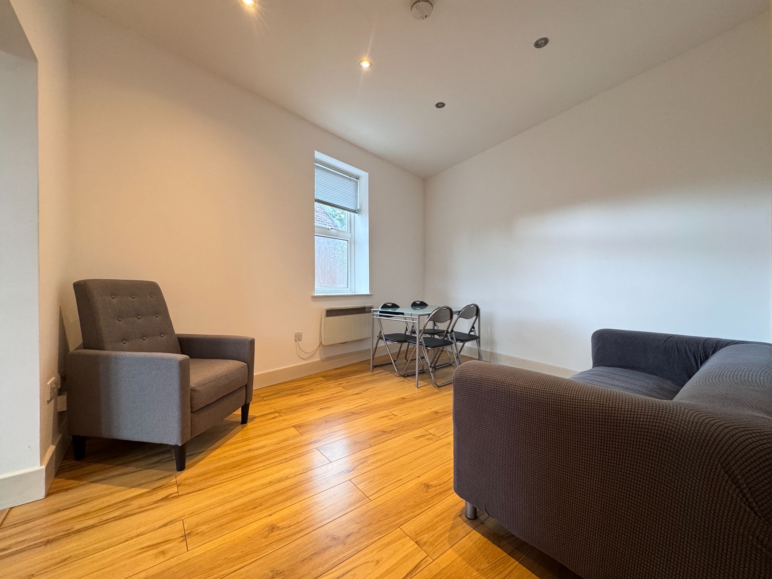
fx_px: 312
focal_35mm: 14
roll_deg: +0.6
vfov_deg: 85.7
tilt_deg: +1.0
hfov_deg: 102.1
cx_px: 386
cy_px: 290
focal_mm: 2.22
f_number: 2.2
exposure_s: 1/50
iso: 250
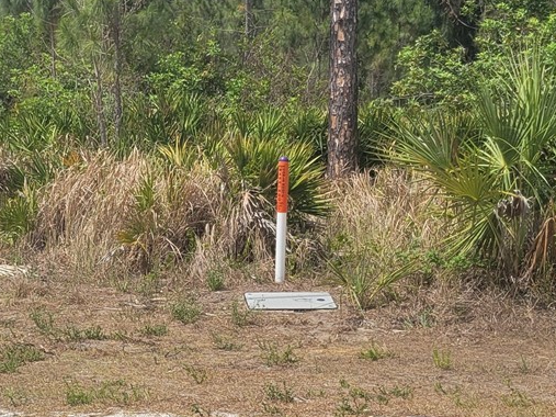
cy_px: 143
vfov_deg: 17.9
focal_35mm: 82
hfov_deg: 23.6
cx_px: 150
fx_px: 1317
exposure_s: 1/4120
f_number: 1.8
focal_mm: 5.4
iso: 40
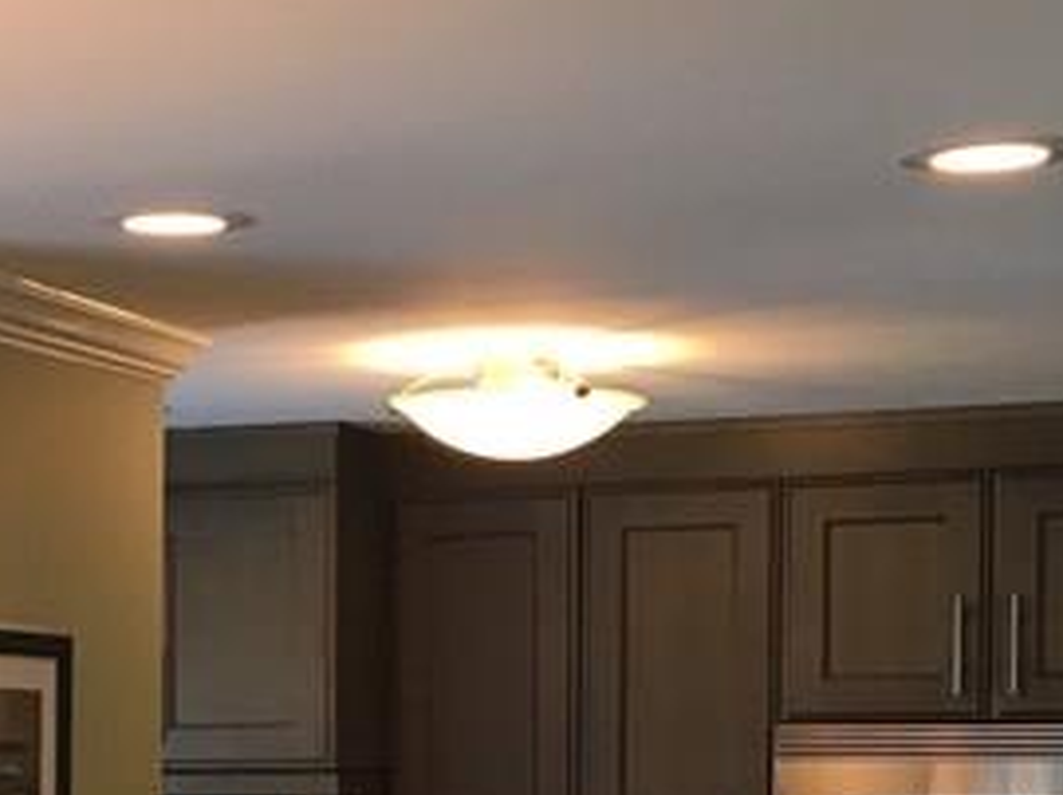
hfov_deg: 17.6
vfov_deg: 13.1
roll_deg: +0.0
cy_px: 972
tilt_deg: -1.2
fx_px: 3375
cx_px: 87
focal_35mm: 110
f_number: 2.2
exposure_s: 1/30
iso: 32
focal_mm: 4.15
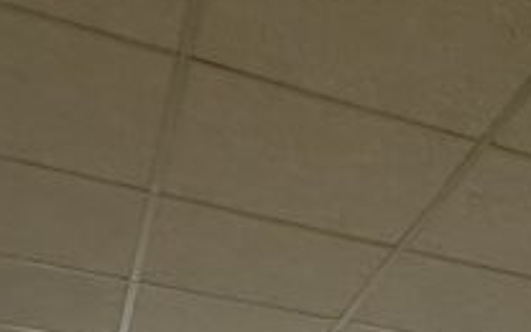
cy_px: 677
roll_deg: +0.9
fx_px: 1056
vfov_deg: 14.6
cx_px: 625
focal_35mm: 73
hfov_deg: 25.5
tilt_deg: +2.3
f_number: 2.2
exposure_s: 1/121
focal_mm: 2.22
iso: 64
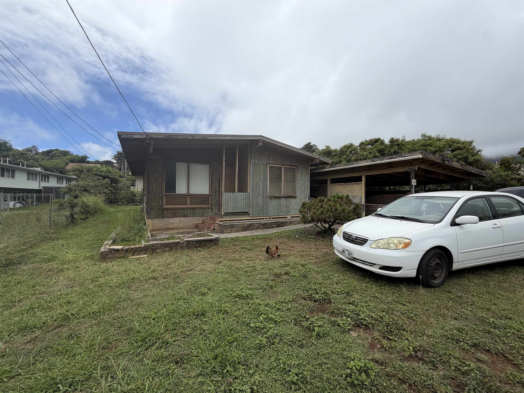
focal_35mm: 14
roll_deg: -0.2
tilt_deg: -0.2
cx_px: 262
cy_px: 196
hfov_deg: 102.1
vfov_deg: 85.7
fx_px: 212
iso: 20
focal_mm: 2.22
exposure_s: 1/1259
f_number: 2.2
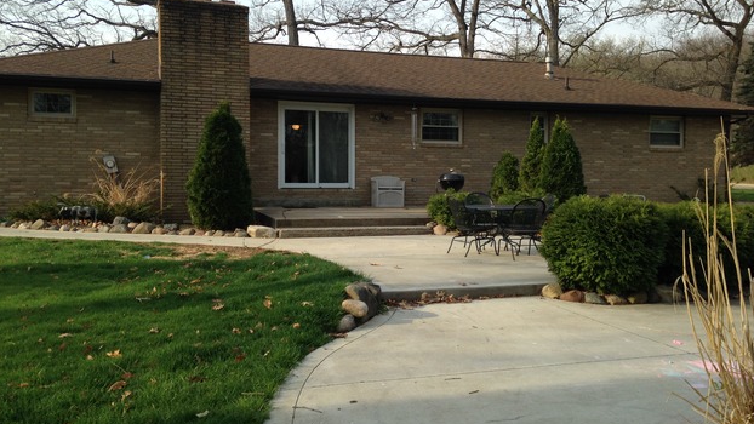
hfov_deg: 54.0
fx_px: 740
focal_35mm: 37
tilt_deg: -2.3
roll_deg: +0.4
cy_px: 197
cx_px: 387
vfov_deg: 32.0
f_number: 2.4
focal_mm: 4.12
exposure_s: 1/638
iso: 50
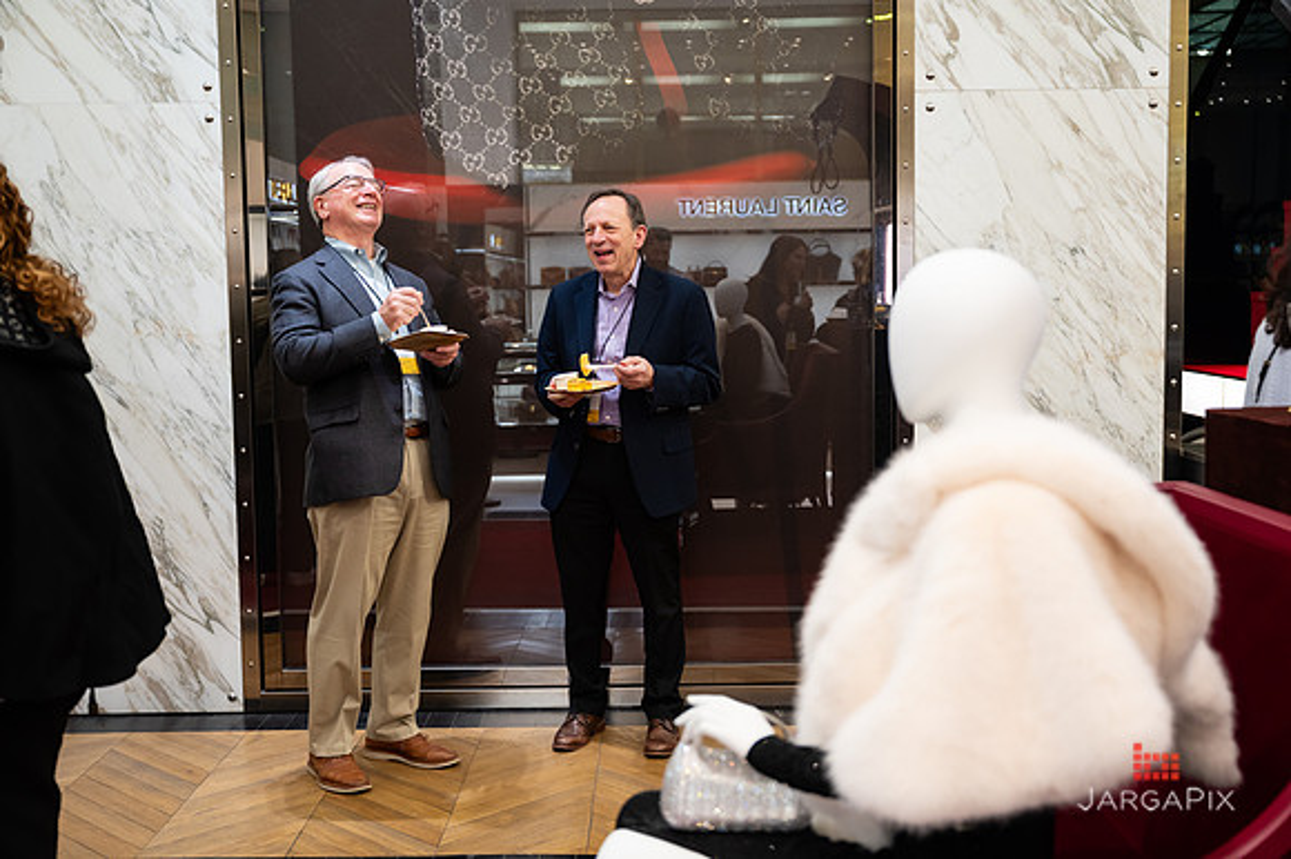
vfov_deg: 30.5
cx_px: 646
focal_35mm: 44
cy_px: 430
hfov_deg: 44.6
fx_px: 1574
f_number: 3.2
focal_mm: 42
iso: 1250
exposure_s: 1/160
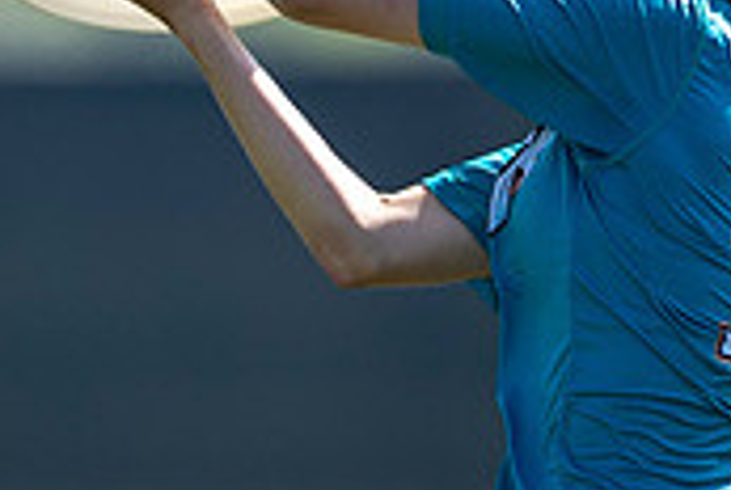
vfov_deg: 0.7
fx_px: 38809
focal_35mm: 1908
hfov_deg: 1.1
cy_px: 924
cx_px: 229
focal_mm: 300
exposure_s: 1/2000
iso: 220
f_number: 3.2
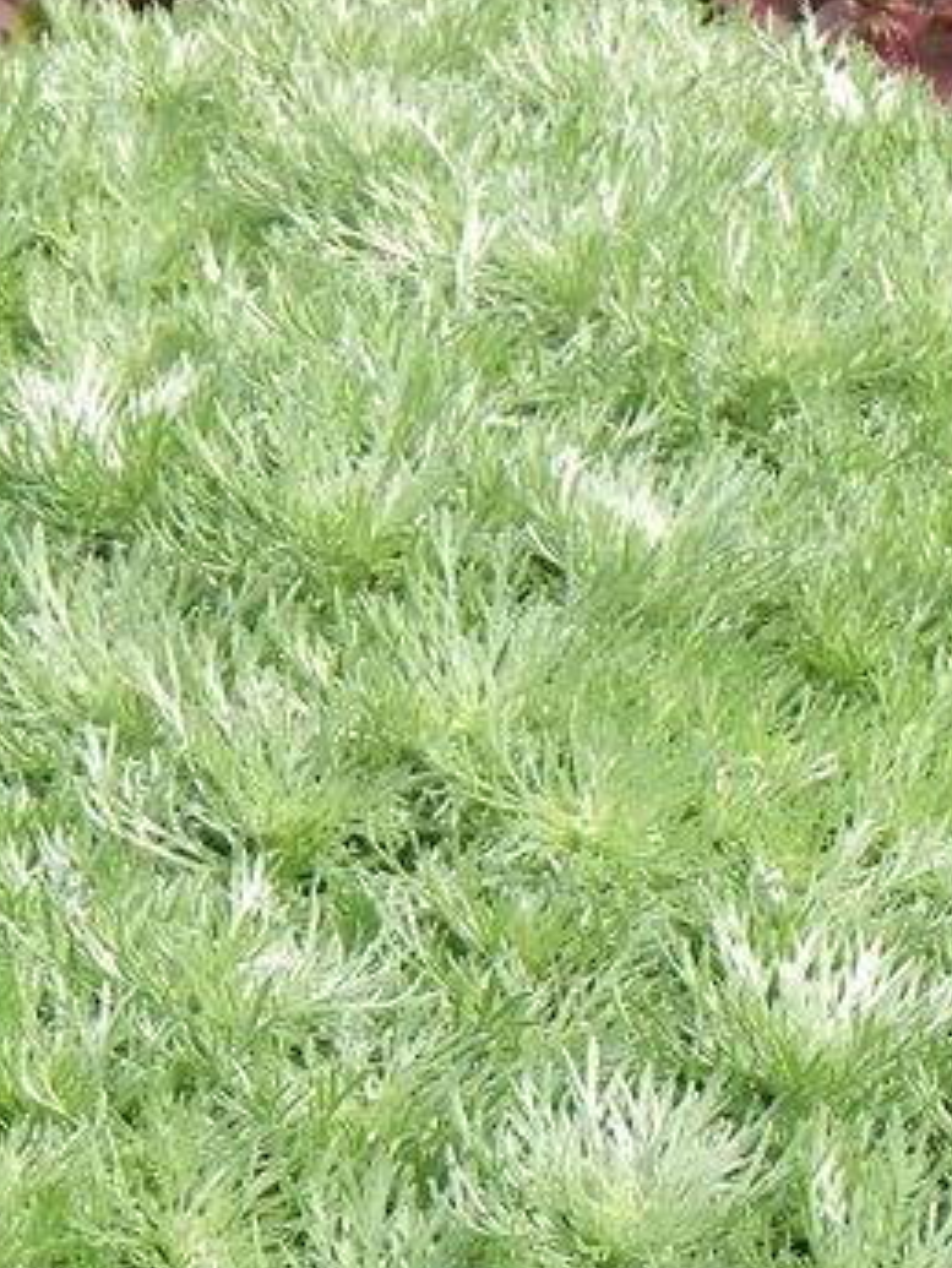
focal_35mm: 427
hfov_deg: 3.5
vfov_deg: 4.6
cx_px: 397
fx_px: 15648
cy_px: 1161
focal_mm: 32.7
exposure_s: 1/500
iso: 160
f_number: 5.6
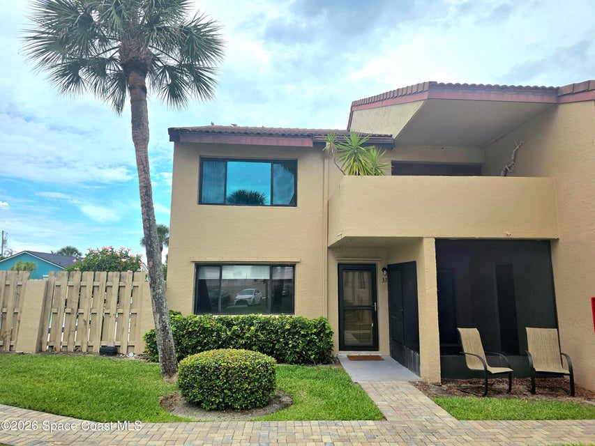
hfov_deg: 73.9
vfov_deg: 58.9
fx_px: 395
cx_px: 298
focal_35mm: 23
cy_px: 223
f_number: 1.7
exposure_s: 1/5000
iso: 80
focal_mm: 6.3
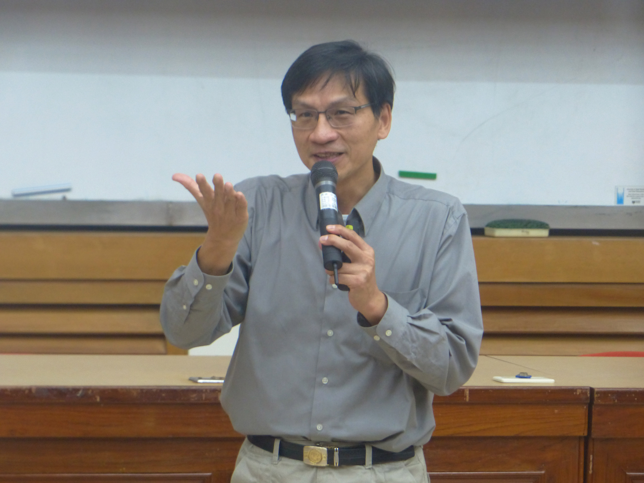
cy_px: 242
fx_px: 5637
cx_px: 322
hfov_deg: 6.5
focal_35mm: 303
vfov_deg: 4.9
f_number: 2.8
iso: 400
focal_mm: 54.5
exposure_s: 1/40
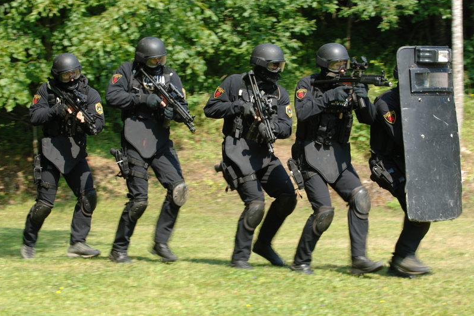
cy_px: 158
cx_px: 237
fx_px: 1712
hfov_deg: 15.8
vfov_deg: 10.6
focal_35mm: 130
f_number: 7.1
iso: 100
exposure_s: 1/60
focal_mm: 86
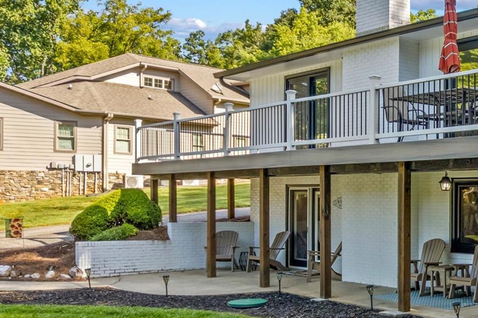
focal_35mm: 52
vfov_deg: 25.9
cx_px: 503
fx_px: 690
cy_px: 207
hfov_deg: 34.0
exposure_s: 1/320
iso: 100
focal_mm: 8.38
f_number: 2.8
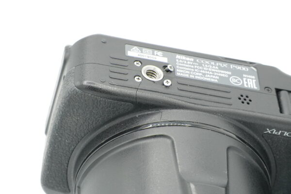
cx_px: 146
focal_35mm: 105
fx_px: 849
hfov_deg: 19.5
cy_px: 97
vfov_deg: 13.0
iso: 2000
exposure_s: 1/125
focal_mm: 70
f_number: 14
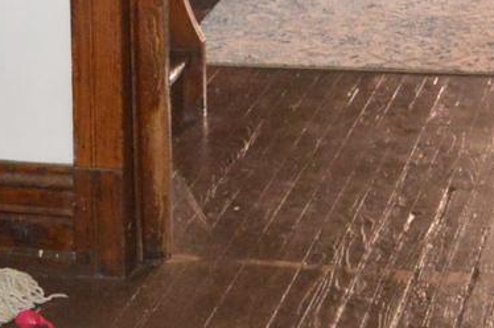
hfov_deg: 13.5
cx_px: -79
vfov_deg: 9.1
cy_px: -126
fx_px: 2027
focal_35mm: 148
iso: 2800
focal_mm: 18
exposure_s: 1/60
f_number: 3.5
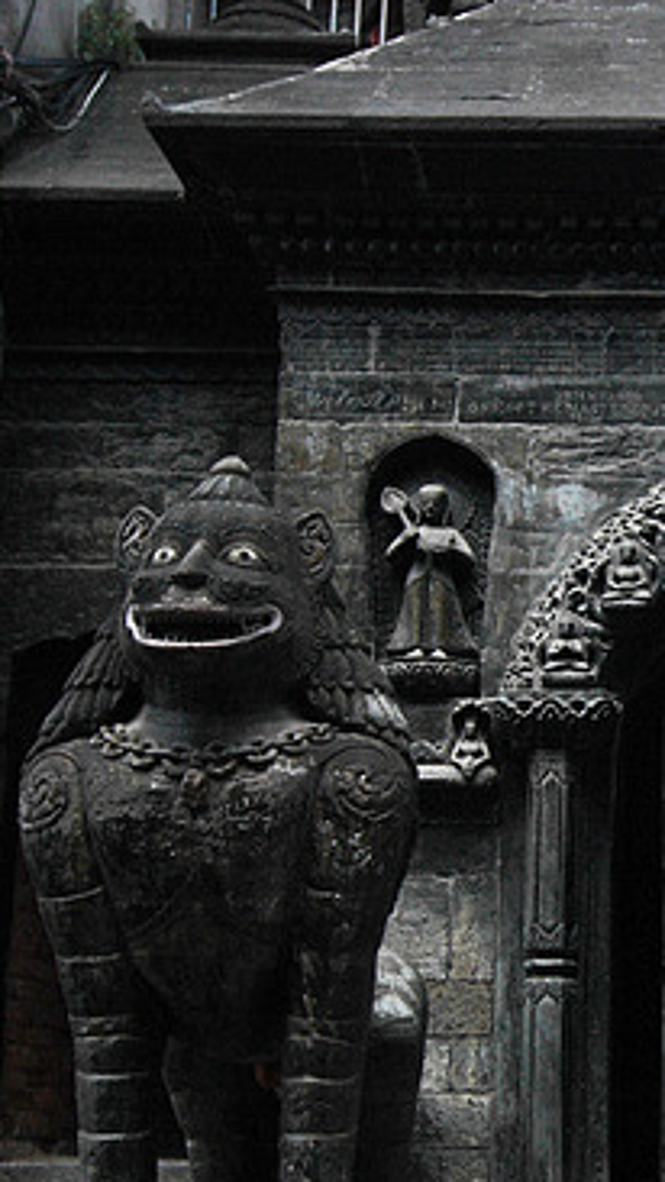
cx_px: 865
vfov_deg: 29.2
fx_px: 2256
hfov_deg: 15.9
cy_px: 731
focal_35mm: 72
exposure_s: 1/320
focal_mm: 24
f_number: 4.5
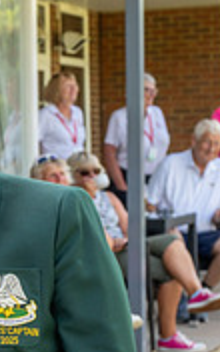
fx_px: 1612
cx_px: -332
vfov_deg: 12.5
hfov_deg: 7.3
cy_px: 193
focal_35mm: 168
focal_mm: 50
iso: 400
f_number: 7.1
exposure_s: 1/160
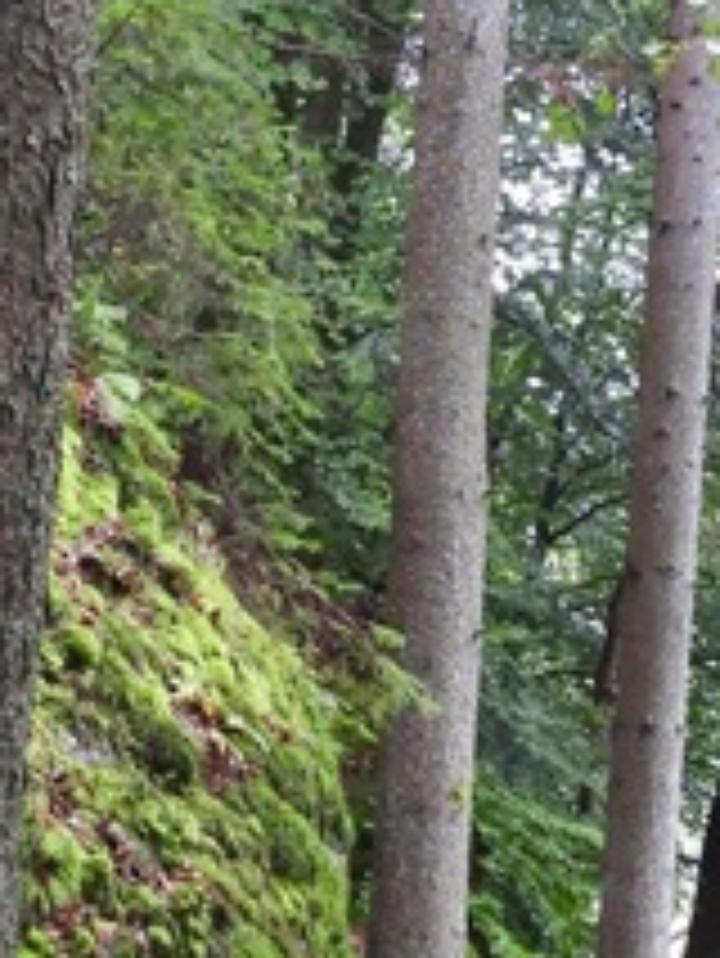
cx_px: 572
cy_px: 715
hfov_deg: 16.3
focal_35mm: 90
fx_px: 2493
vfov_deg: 21.6
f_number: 2.8
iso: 400
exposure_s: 1/13
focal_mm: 4.3
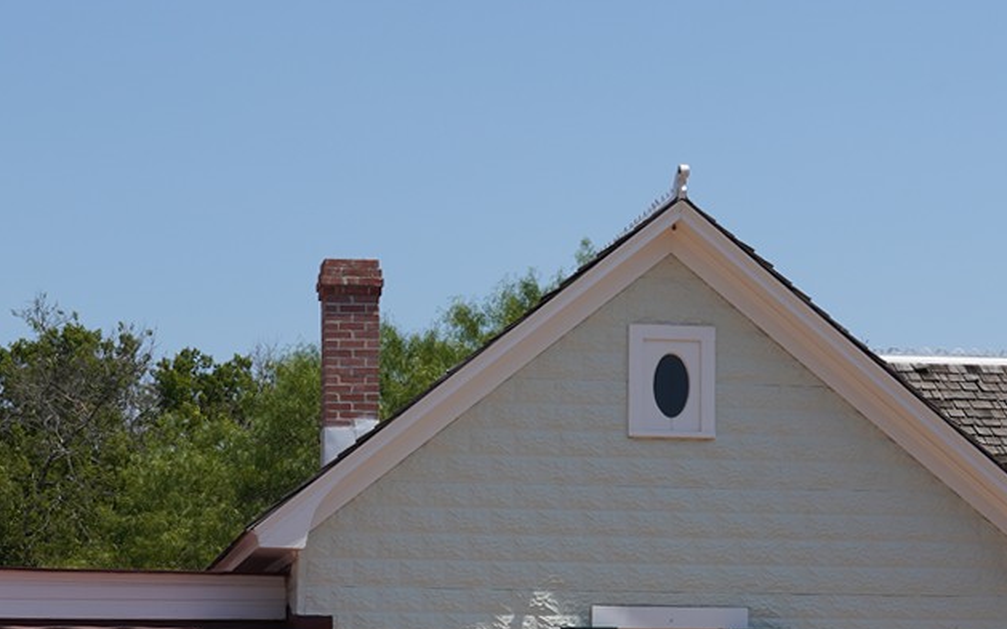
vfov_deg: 12.1
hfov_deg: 19.4
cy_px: 667
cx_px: 421
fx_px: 2936
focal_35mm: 107
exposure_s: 1/100
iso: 100
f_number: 18
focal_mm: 33
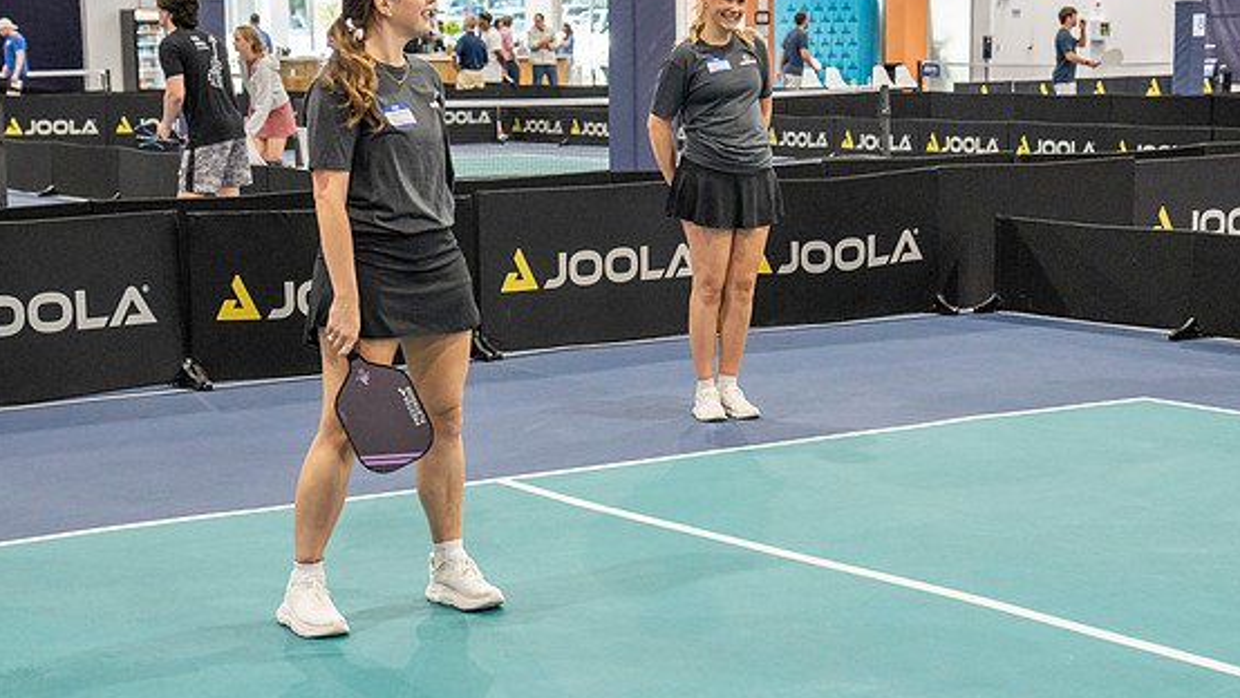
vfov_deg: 15.3
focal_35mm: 79
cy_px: 333
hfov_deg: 26.8
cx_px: 609
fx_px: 2598
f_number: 4
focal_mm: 55
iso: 4000
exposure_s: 1/400
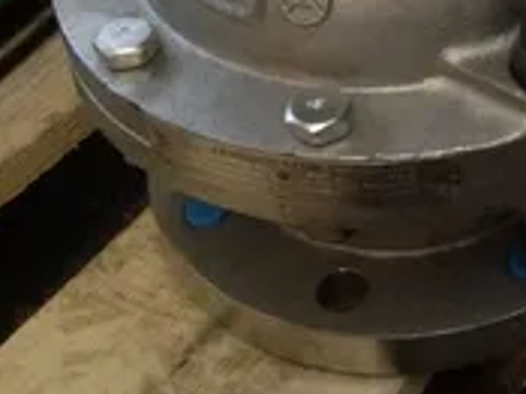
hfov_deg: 23.1
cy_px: 6
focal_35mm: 80
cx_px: 568
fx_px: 1215
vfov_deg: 18.0
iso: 160
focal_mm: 4.28
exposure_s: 1/20
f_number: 2.4
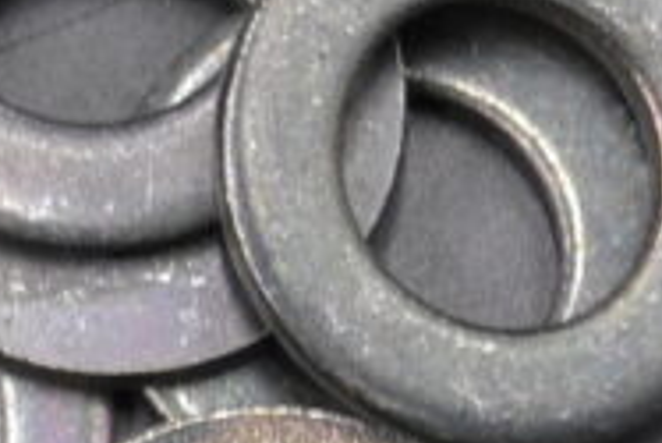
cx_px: -595
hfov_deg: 6.2
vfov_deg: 4.2
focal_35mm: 327
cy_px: 177
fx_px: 6018
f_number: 5
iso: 400
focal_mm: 34
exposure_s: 1/40
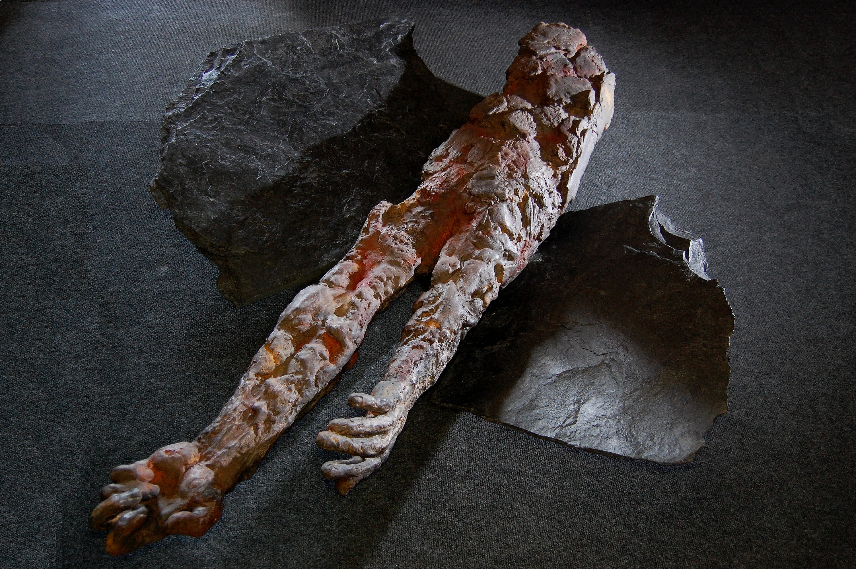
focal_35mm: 33
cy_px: 284
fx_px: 784
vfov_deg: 39.9
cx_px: 428
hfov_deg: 57.3
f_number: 3.8
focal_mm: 22
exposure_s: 1/60
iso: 1000
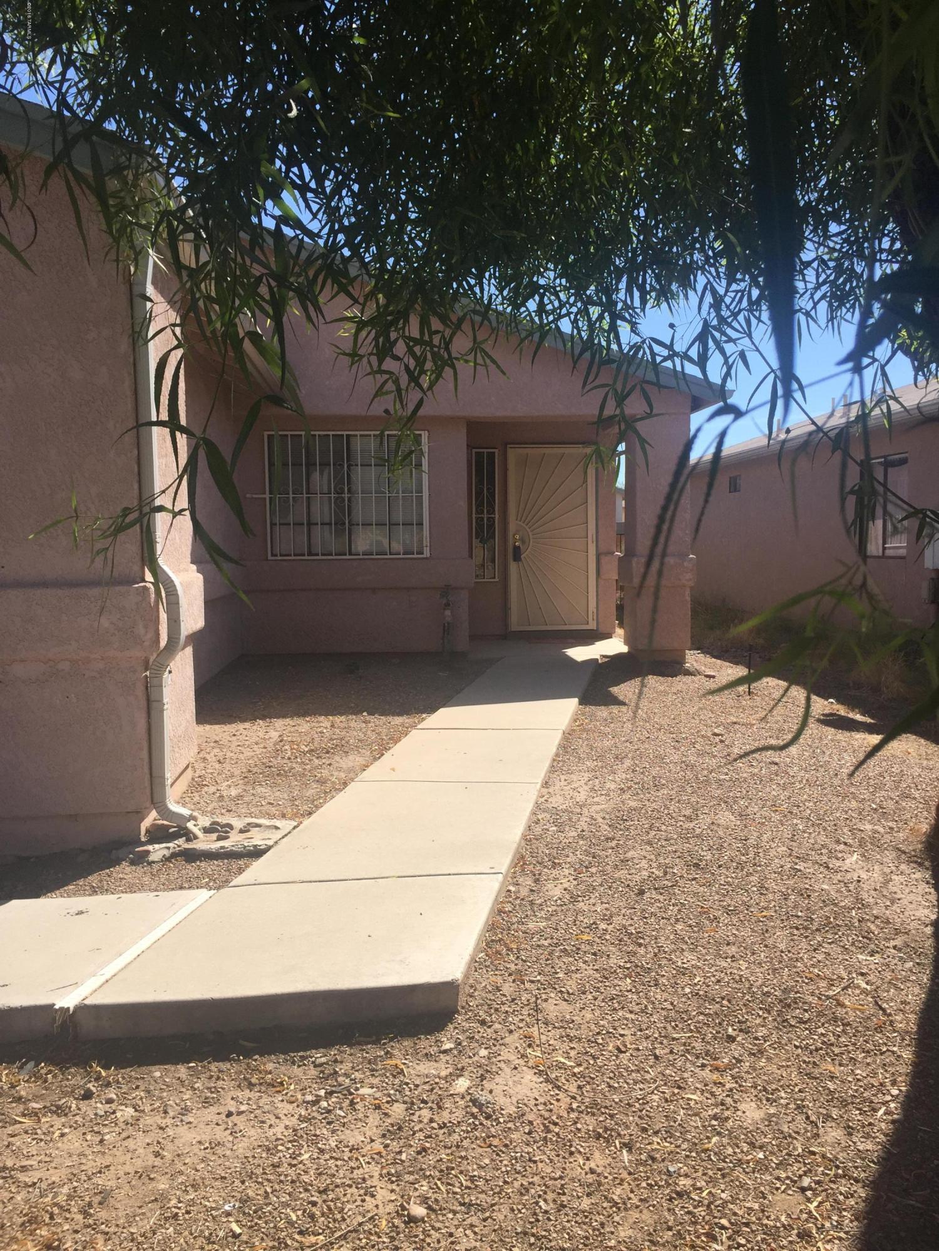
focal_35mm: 29
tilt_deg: -3.6
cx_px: 470
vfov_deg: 61.7
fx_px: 1049
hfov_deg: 48.2
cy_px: 626
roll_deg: -0.2
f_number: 2.2
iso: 32
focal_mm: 4.15
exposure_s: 1/1522
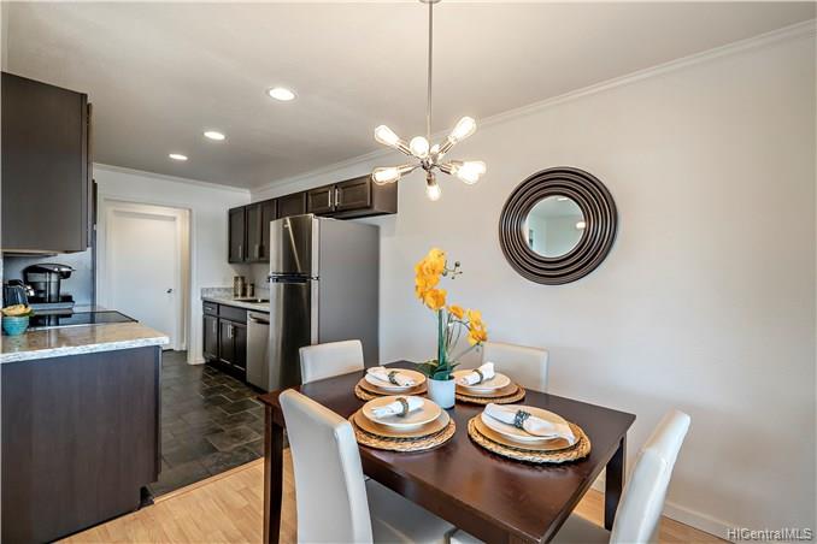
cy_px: 272
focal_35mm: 16
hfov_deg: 96.7
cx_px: 408
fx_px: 363
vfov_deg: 73.7
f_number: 4
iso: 320
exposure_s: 1/40
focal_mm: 16
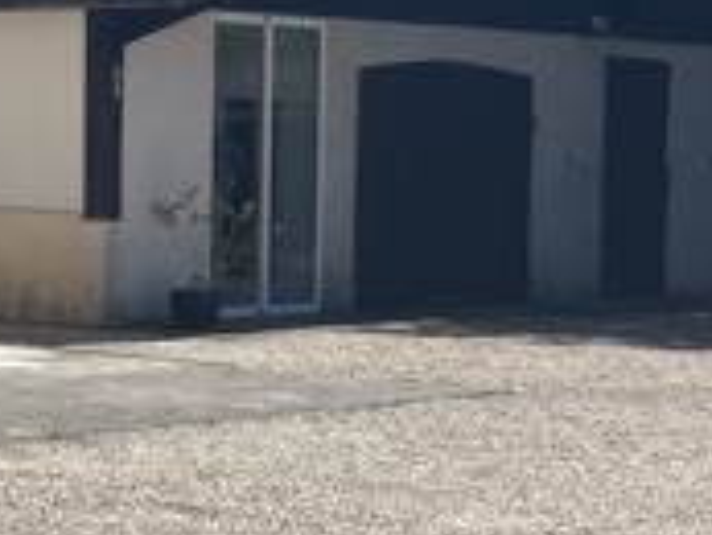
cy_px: 132
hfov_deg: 14.1
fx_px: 2470
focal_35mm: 120
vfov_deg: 12.3
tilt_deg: -0.3
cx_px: -658
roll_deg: +0.3
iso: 50
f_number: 1.6
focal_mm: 5.1
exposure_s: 1/4484
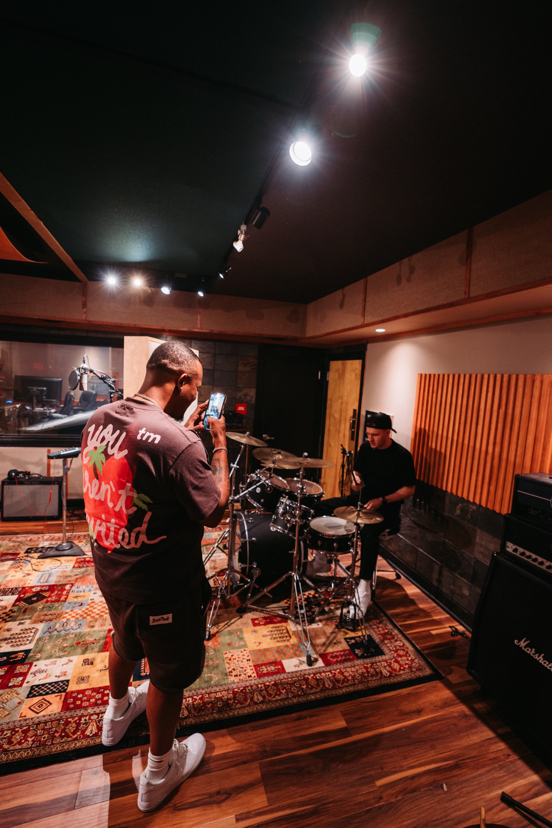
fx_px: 368
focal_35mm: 16
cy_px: 414
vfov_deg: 96.7
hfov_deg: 73.7
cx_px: 276
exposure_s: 1/60
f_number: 2.8
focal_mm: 16
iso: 2000
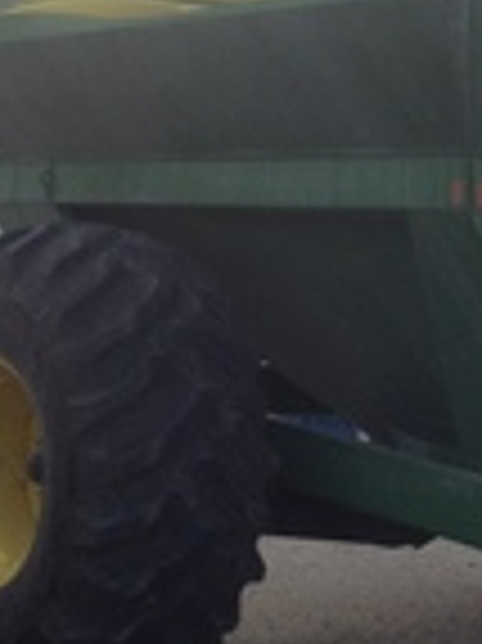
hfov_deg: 14.5
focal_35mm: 100
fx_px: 1859
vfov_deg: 19.7
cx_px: 518
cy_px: 306
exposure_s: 1/620
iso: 64
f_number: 2.4
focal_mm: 4.28
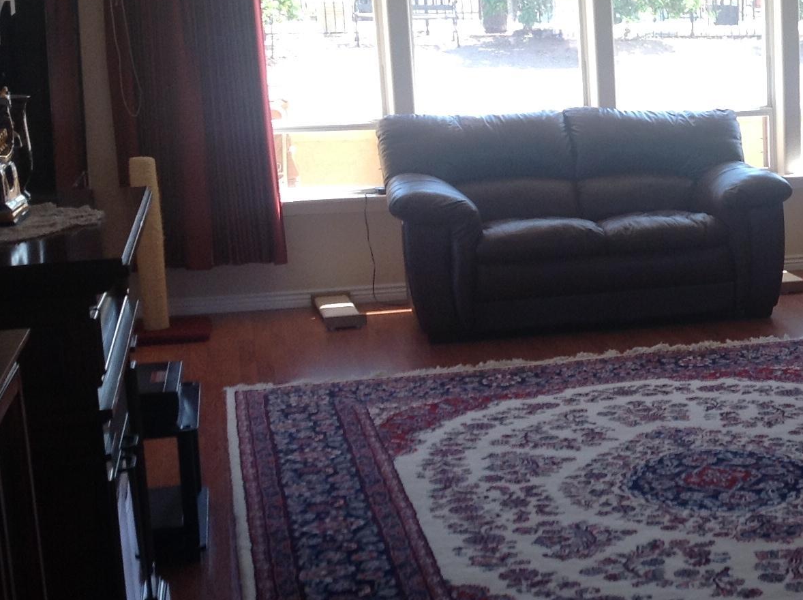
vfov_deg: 19.1
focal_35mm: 77
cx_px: 871
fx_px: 1784
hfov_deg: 23.8
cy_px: 312
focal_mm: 4.28
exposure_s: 1/30
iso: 50
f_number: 2.4
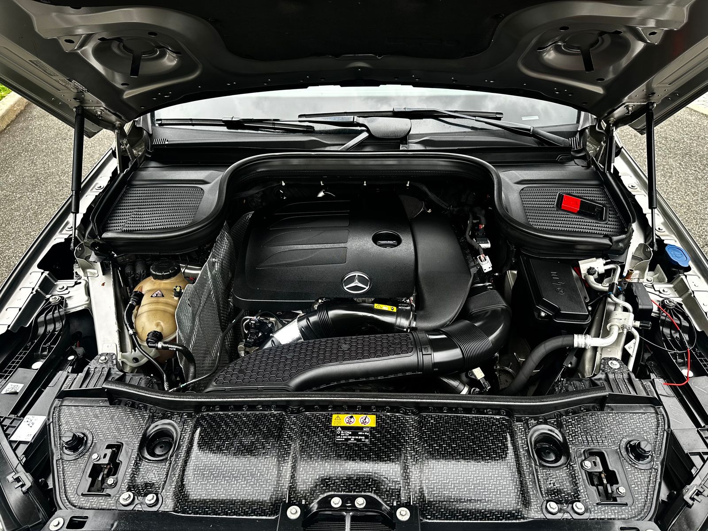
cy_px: 266
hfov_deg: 71.6
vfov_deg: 56.8
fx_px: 491
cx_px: 354
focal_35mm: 24
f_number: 1.78
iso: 80
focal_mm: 6.86
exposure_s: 1/121
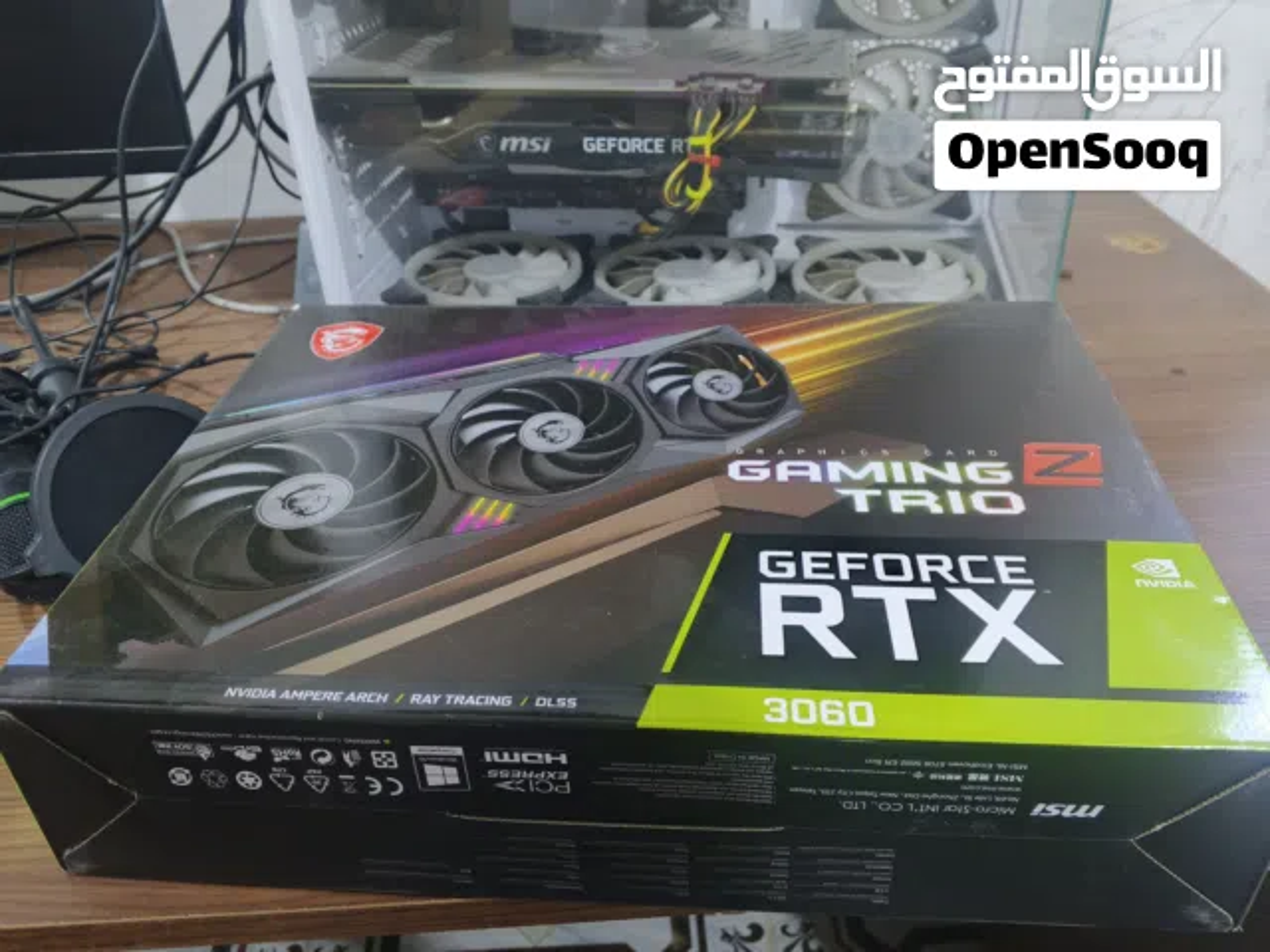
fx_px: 844
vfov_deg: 58.9
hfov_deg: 73.9
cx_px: 635
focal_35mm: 23
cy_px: 476
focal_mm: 4.09
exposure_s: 1/33.3
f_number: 1.6
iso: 1002
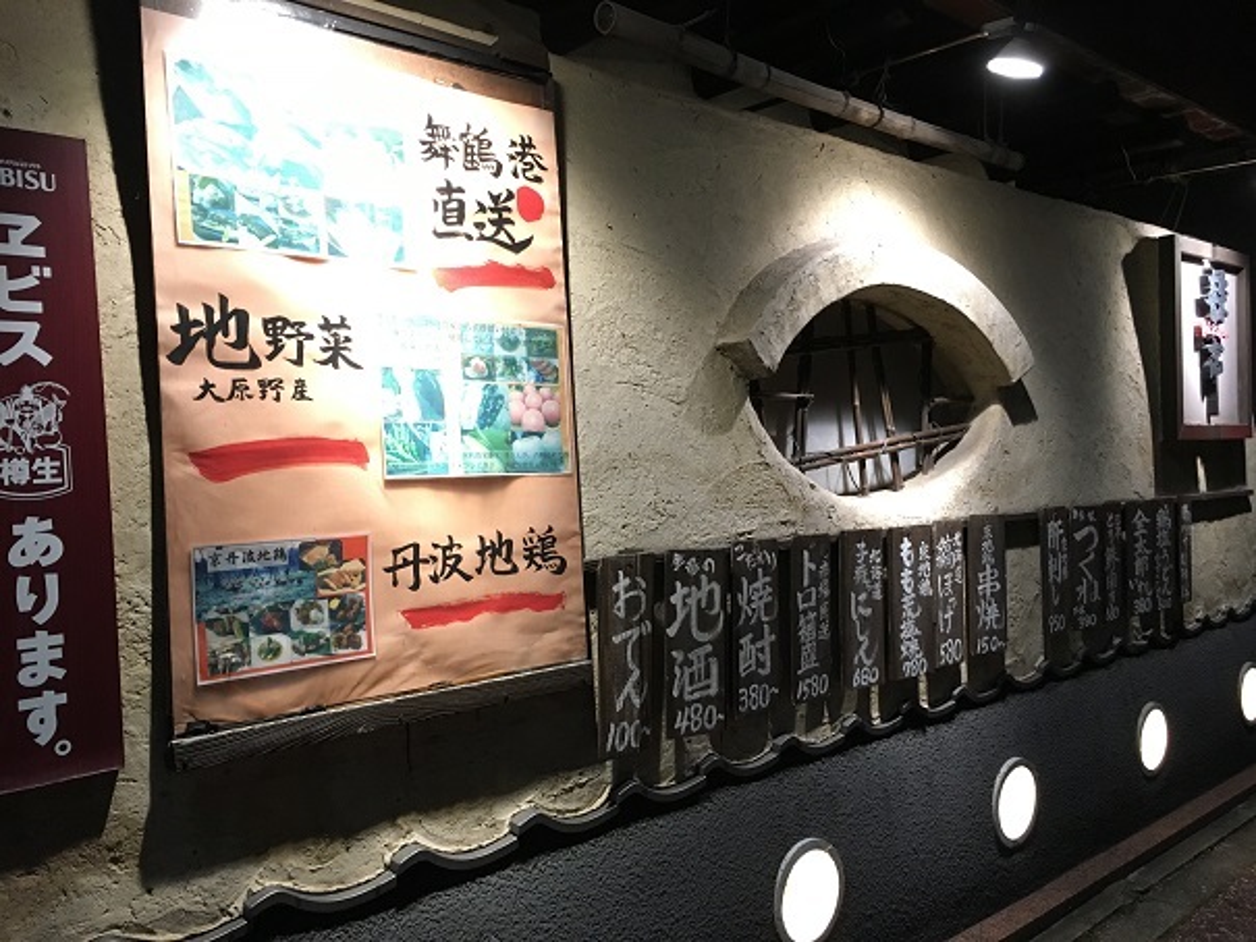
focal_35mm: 29
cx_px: 628
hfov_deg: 61.6
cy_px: 471
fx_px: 1052
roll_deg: +0.2
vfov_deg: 48.2
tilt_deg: -0.9
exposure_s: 1/30
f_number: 2.2
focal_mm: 4.15
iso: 125
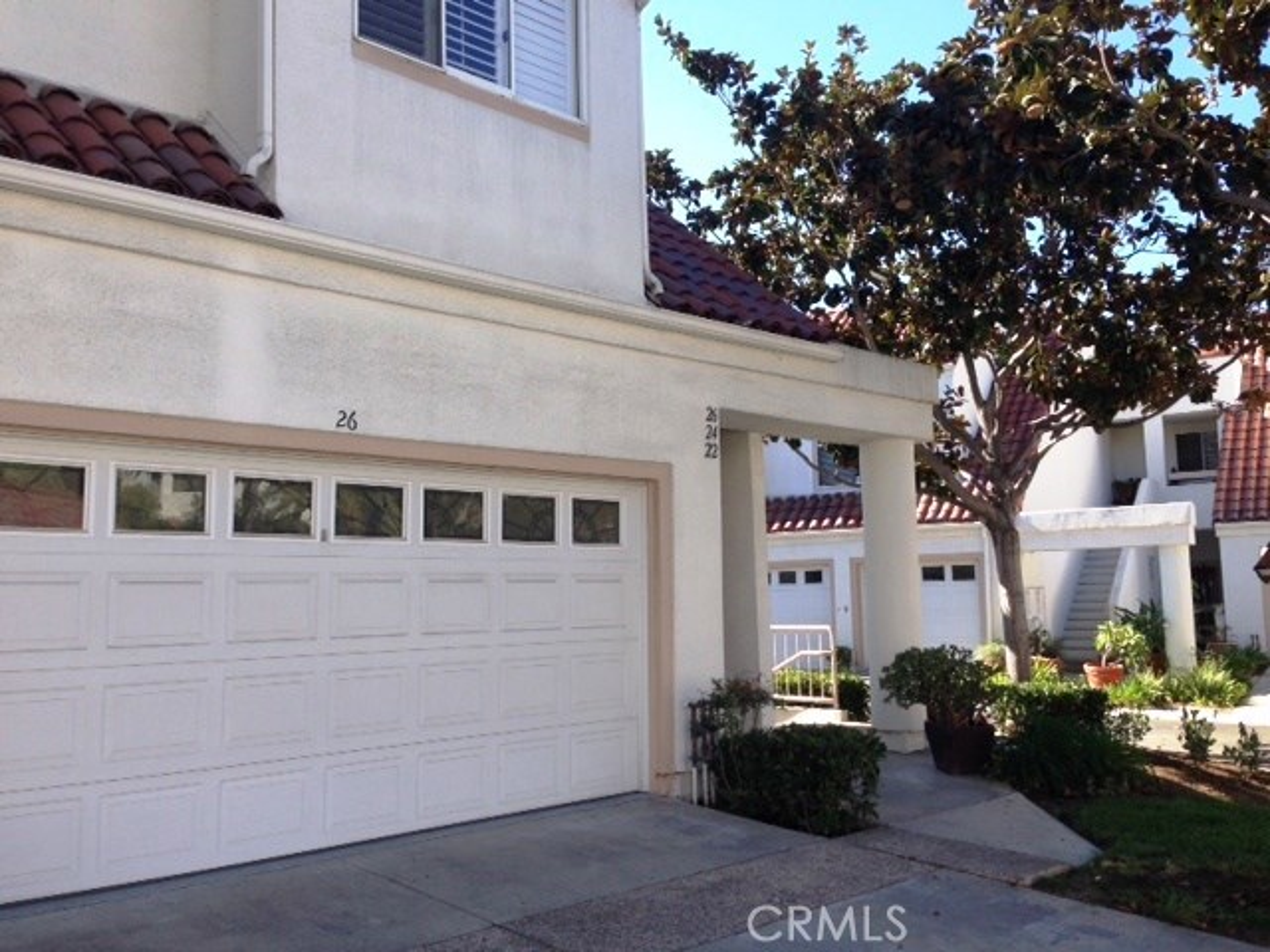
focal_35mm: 33
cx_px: 635
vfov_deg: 42.9
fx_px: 1211
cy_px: 476
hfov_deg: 55.4
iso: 50
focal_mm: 4.12
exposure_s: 1/411
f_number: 2.4
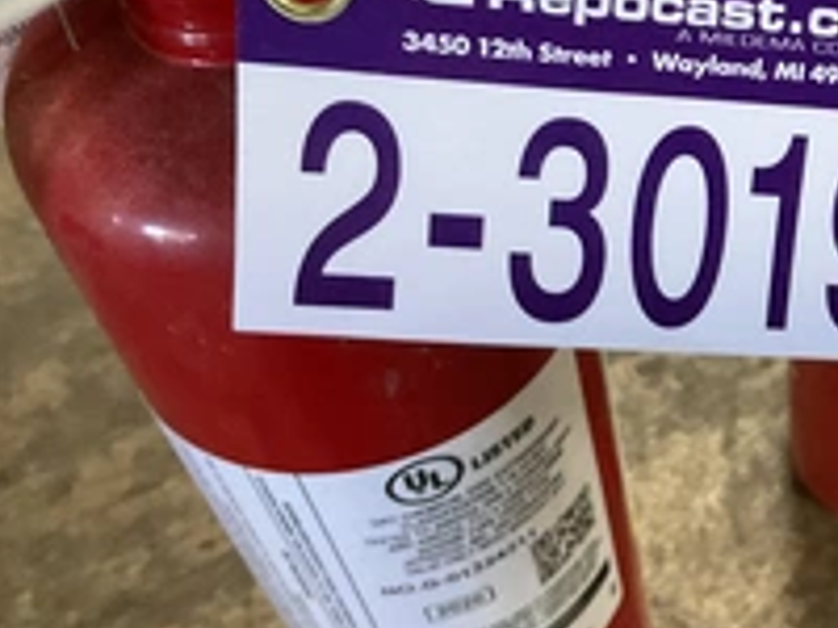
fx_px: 1404
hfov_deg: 31.3
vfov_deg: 25.1
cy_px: 197
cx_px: 788
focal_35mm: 58
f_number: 1.8
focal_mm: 3
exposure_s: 1/60
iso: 250
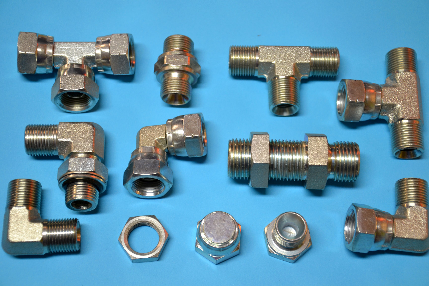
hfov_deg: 26.0
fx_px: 929
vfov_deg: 17.5
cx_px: 214
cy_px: 143
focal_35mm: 78
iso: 400
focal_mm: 52
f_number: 5
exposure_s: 1/25
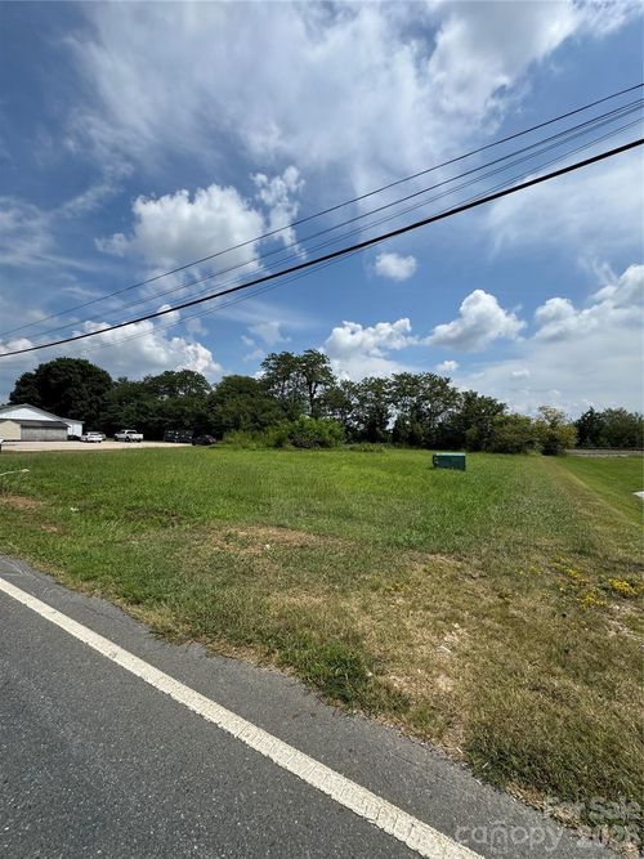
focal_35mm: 14
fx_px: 347
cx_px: 322
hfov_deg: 85.7
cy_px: 430
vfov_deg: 102.1
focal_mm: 2.22
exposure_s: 1/2985
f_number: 2.2
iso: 50
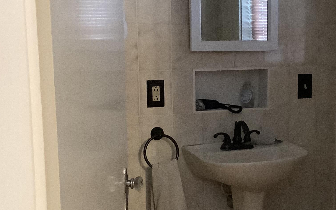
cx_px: 248
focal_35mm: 65
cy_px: 121
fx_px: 595
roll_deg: -0.9
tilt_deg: -8.3
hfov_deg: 31.0
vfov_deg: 20.0
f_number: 2.4
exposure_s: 1/25
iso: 400
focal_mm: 3.3
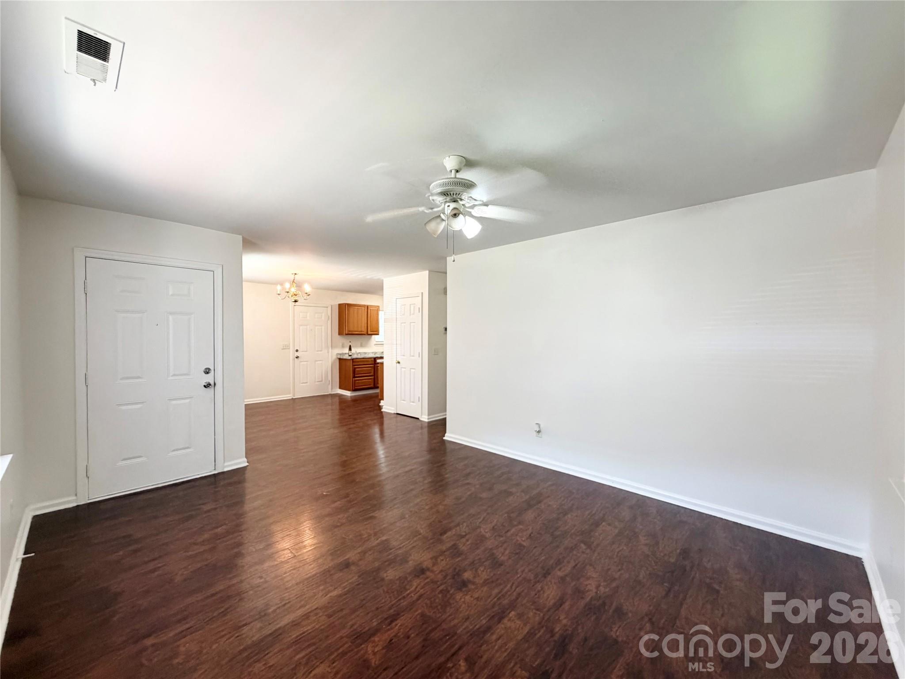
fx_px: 366
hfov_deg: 102.1
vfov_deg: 85.7
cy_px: 340
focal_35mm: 14
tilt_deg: -0.9
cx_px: 452
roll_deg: -0.1
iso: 400
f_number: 2.2
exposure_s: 1/60
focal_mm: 2.22
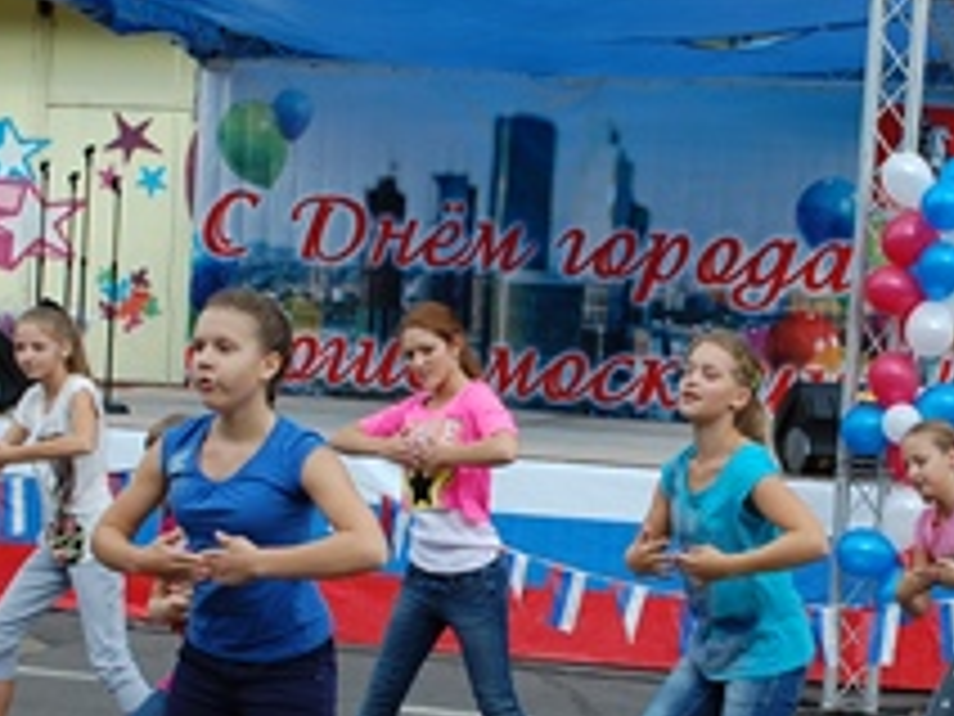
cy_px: 412
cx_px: 608
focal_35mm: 85
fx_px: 2343
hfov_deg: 23.0
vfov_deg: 17.4
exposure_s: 1/200
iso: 200
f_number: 7.1
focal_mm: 28
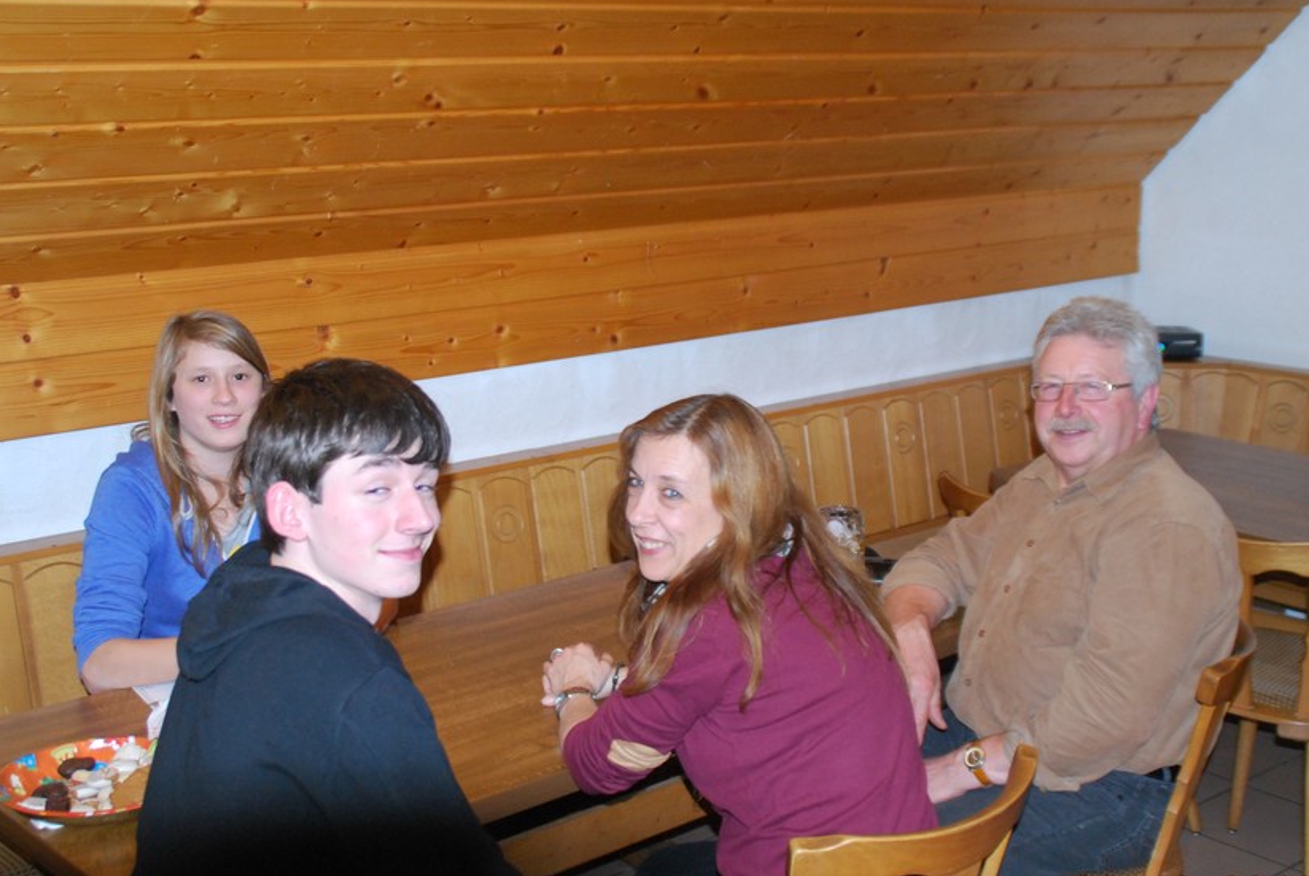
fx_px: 1857
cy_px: 443
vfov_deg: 26.6
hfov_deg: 38.8
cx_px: 674
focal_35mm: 51
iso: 800
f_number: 5
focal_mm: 28
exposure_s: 1/60
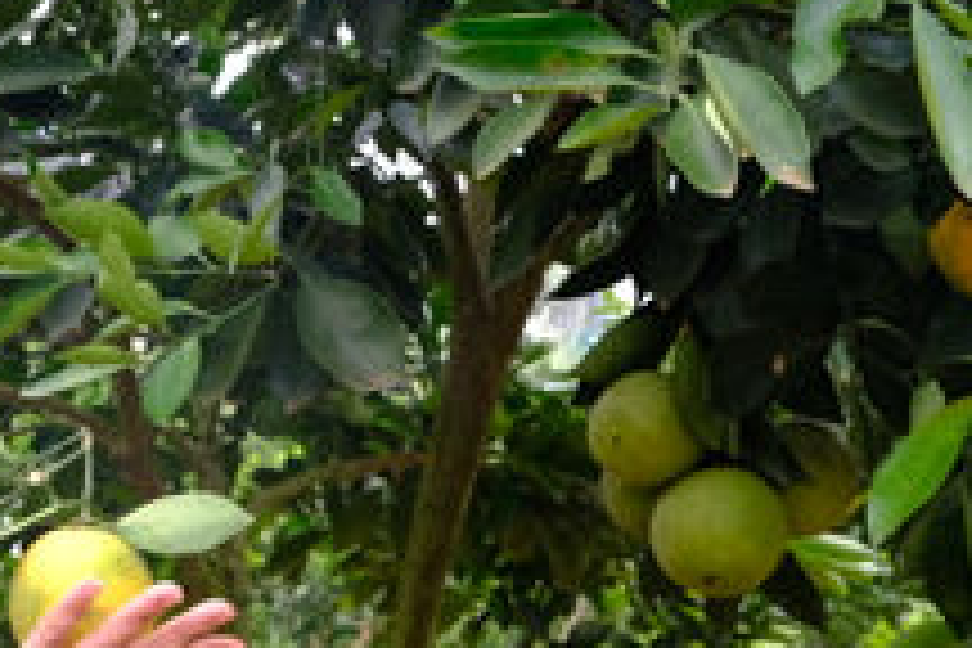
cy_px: 526
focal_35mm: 75
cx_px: 108
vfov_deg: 18.0
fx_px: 2025
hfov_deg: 26.2
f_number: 5.6
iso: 1600
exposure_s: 1/1000
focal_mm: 20.2
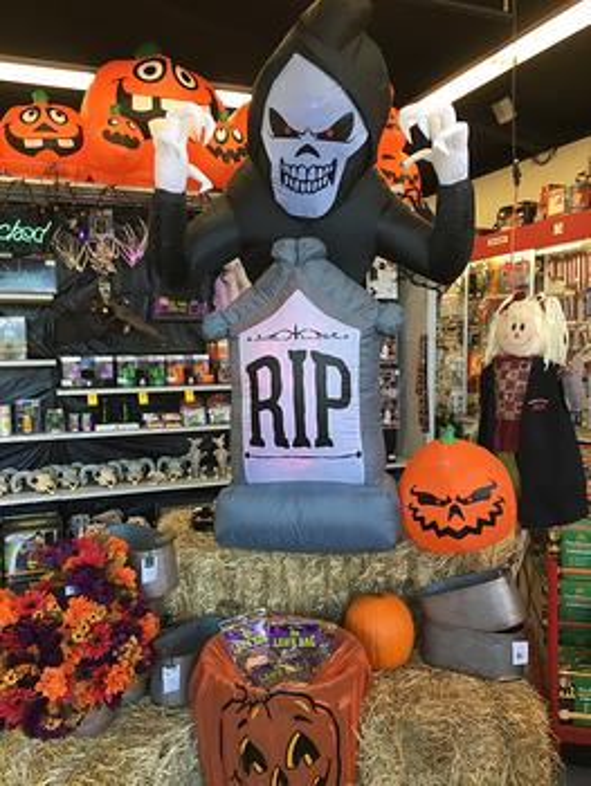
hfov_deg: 48.3
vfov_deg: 61.6
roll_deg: +1.0
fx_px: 659
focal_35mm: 29
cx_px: 296
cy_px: 393
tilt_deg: -3.6
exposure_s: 1/30
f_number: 2.2
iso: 25
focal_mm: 4.15
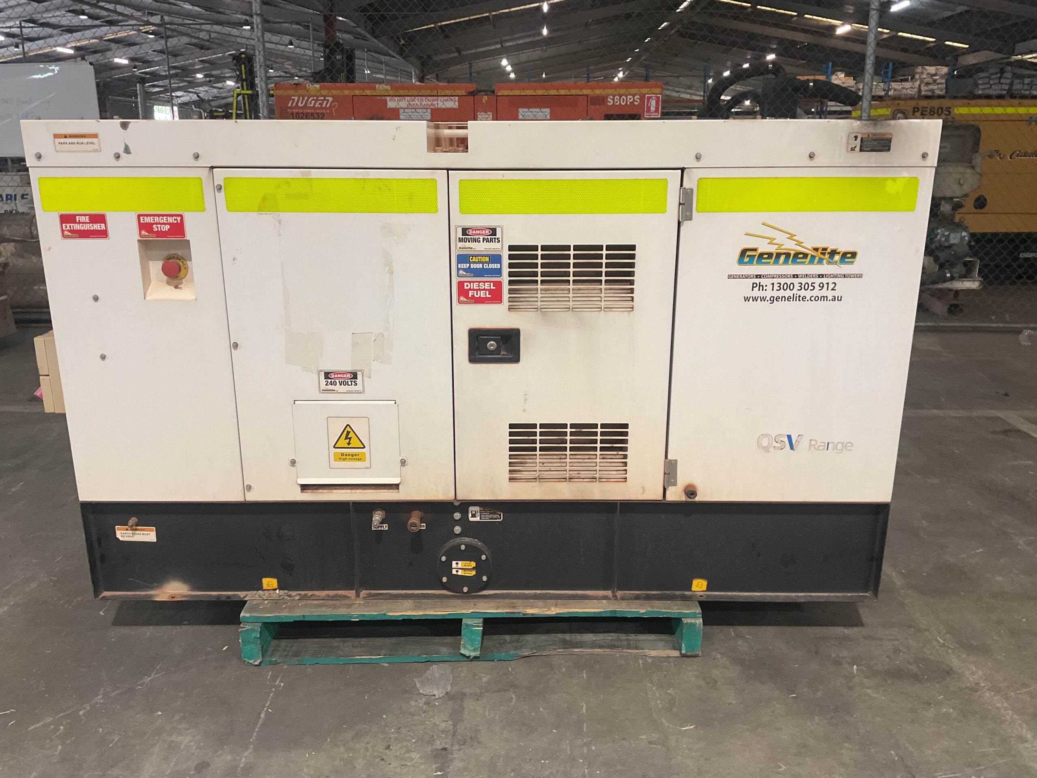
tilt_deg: -16.0
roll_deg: +0.3
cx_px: 518
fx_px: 869
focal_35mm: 29
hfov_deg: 61.7
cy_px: 389
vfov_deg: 48.2
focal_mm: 3
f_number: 1.8
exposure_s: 1/50
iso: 100
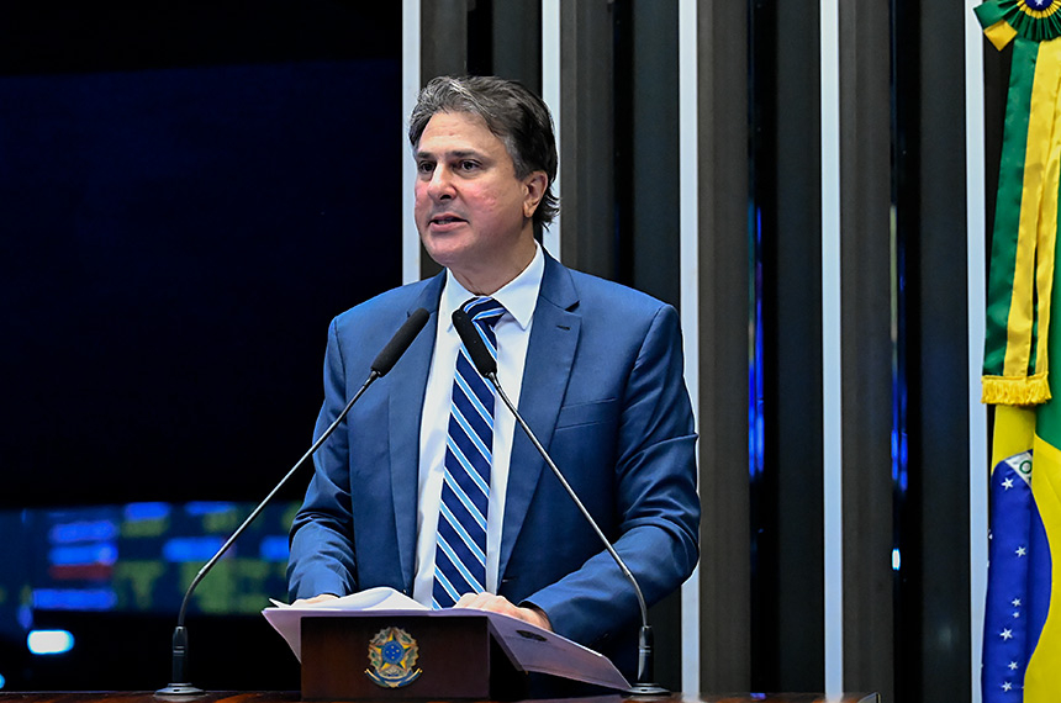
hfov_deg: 12.0
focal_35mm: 172
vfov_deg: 8.0
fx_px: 5060
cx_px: 530
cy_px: 352
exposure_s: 1/160
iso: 6400
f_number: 4
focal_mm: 115
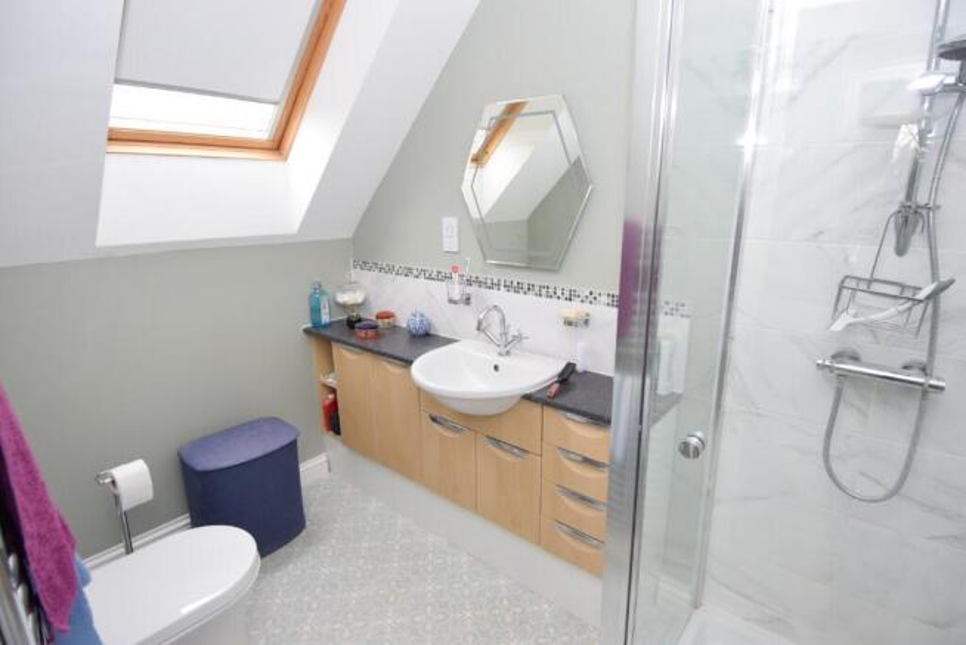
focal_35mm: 18
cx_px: 483
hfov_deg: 90.0
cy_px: 322
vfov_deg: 67.5
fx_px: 483
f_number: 4
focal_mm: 12
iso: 1000
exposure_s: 1/60
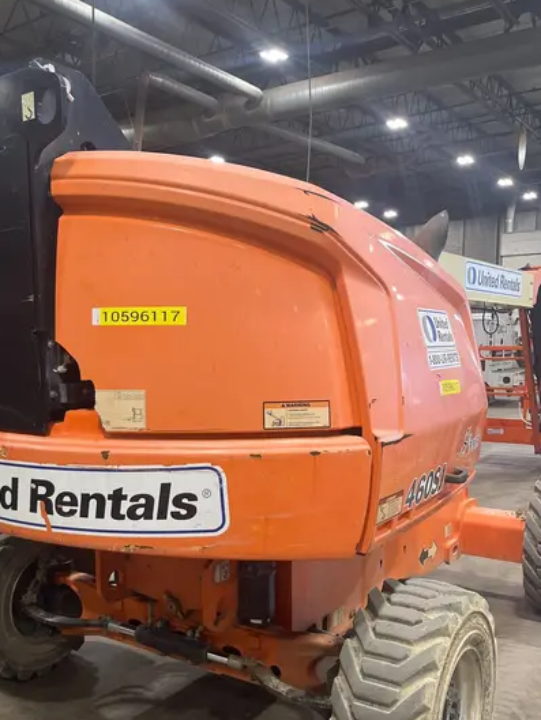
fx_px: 750
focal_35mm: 36
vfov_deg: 51.1
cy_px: 416
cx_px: 177
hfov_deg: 39.2
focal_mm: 5.1
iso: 125
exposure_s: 1/60
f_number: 1.6
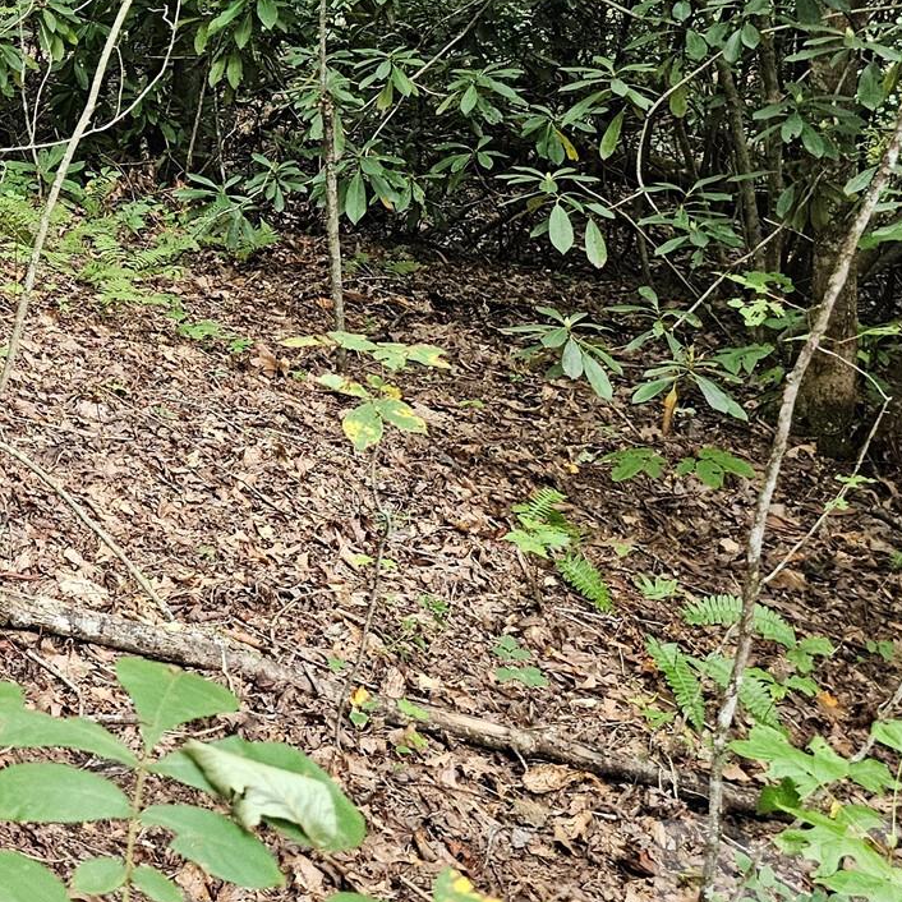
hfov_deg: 25.4
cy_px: 89
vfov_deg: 28.0
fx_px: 1739
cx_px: -247
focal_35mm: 59
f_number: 1.7
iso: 500
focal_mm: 6.3
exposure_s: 1/120
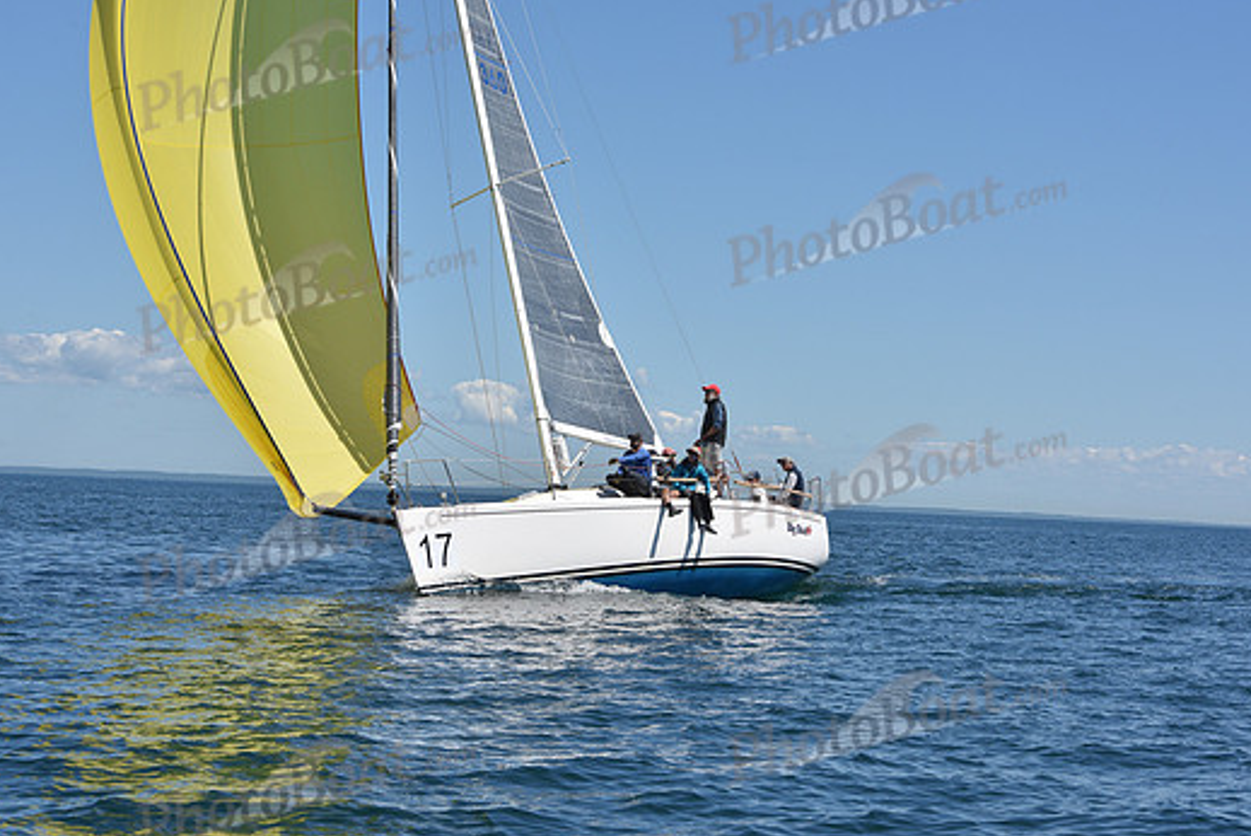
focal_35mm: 84
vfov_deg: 16.3
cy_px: 383
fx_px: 2921
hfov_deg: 24.2
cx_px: 604
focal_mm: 75
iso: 250
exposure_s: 1/800
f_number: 11
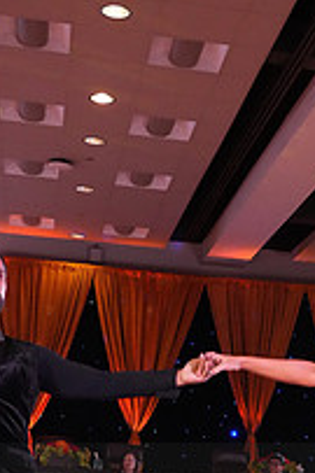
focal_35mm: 83
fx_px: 1091
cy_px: 522
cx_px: 256
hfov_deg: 16.3
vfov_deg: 23.0
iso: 6400
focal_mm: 29
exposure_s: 1/400
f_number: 5
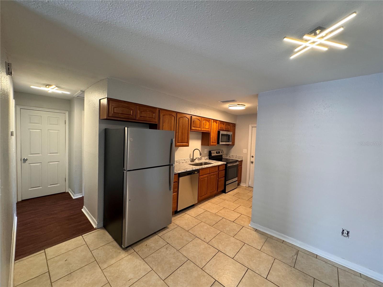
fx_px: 155
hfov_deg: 102.1
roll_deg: -2.1
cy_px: 144
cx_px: 192
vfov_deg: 85.7
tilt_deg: -3.6
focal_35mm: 14
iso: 250
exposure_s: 1/60
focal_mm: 2.22
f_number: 2.2
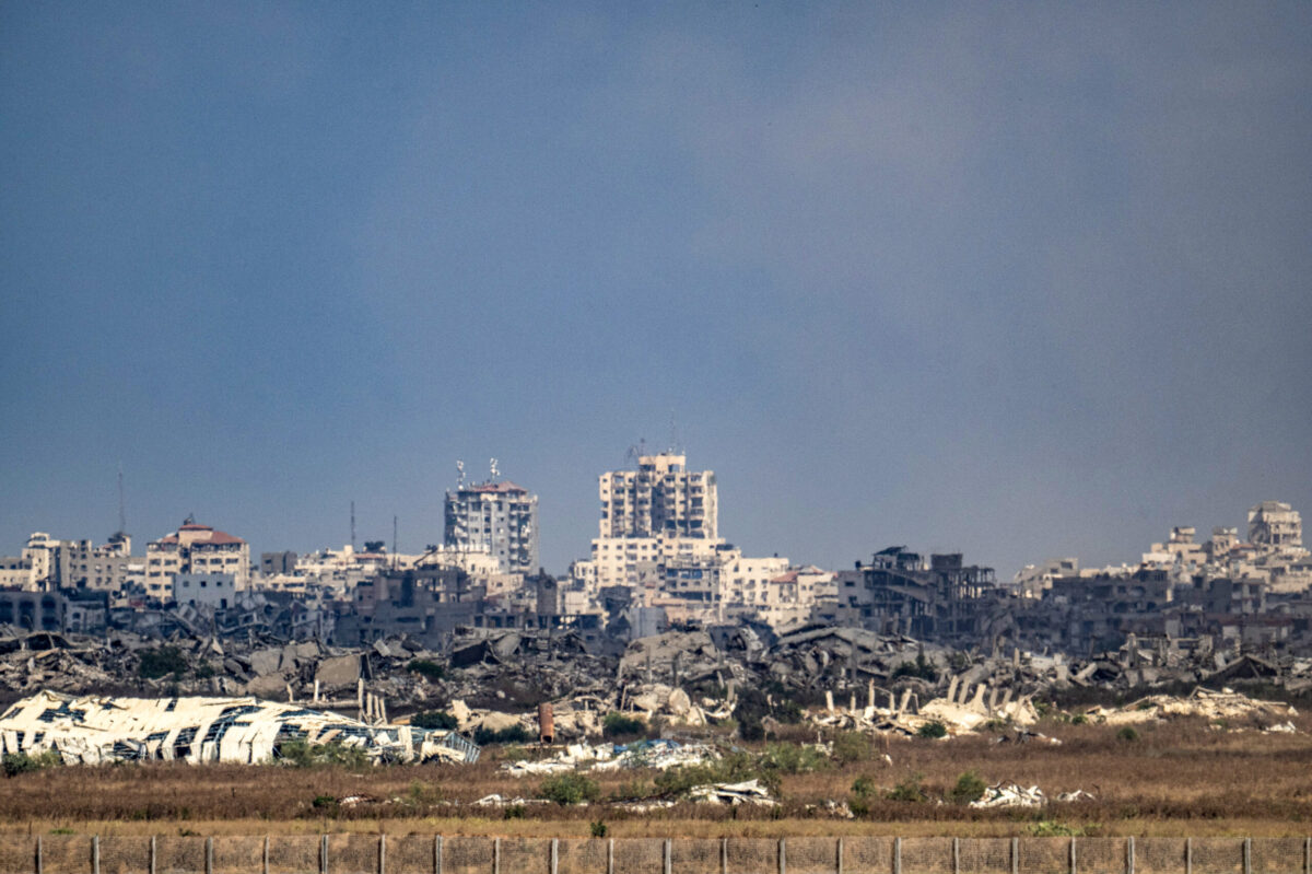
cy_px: 437
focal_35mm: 600
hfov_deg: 3.4
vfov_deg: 2.3
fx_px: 21857
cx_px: 656
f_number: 5.6
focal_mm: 400
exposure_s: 1/2500
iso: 220
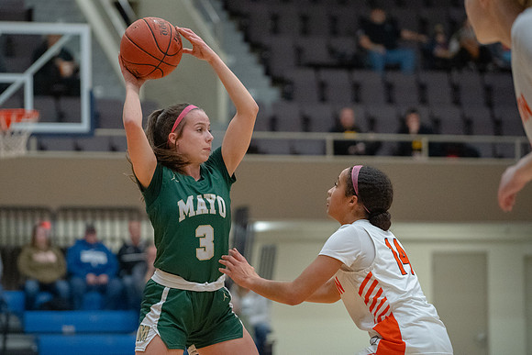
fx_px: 2943
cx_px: 219
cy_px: 146
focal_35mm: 199
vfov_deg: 6.9
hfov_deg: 10.3
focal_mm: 169
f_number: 4
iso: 12800
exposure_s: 1/1000
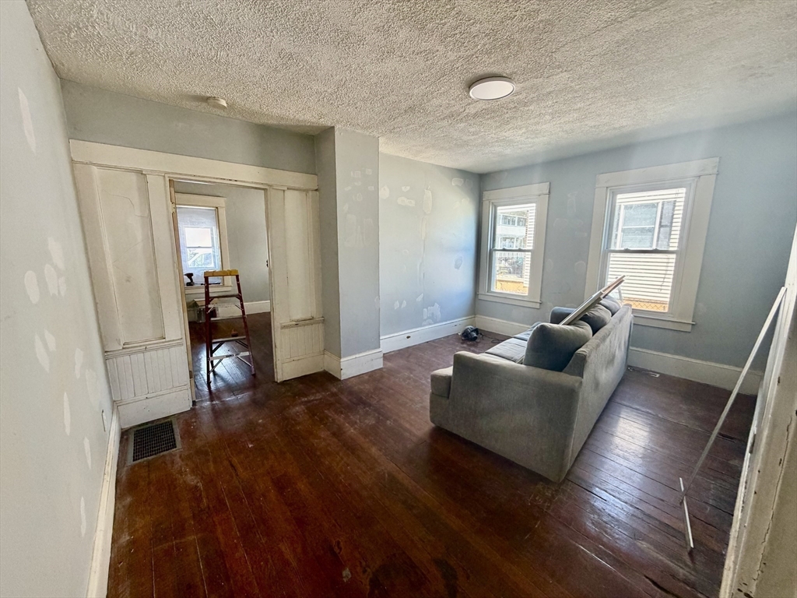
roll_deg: -0.2
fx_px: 322
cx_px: 398
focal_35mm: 14
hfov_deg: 102.1
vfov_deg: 85.7
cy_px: 299
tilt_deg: -9.4
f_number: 2.2
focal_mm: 2.22
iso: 320
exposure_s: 1/121
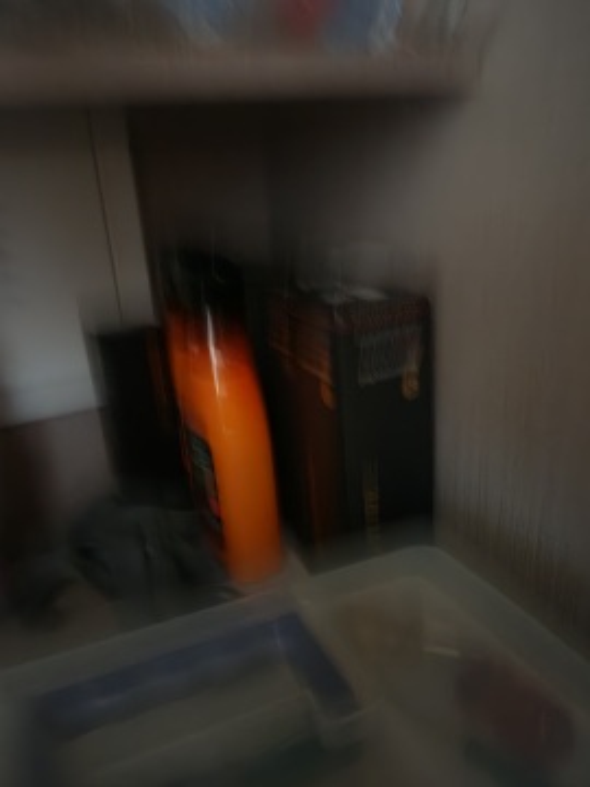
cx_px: 295
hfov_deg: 58.9
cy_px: 394
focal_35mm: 23
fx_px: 523
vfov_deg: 73.9
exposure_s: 1/6
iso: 2000
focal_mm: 5.4
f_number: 1.8
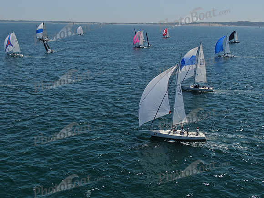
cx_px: 132
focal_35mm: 43
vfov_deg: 33.6
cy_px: 99
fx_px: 328
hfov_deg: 43.9
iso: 100
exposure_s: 1/1600
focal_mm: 7.39
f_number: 3.6
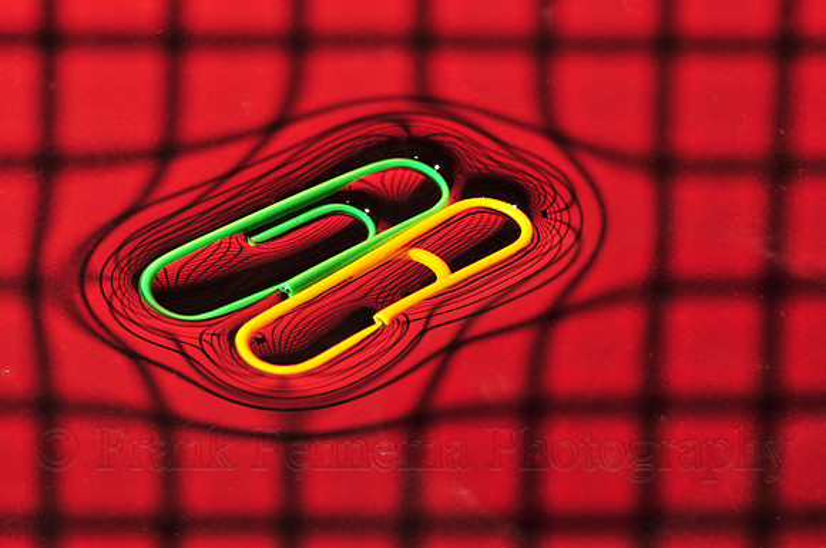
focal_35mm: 90
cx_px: 413
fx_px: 2062
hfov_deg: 22.7
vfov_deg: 15.1
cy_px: 274
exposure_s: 1/125
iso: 200
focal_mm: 60
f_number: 16
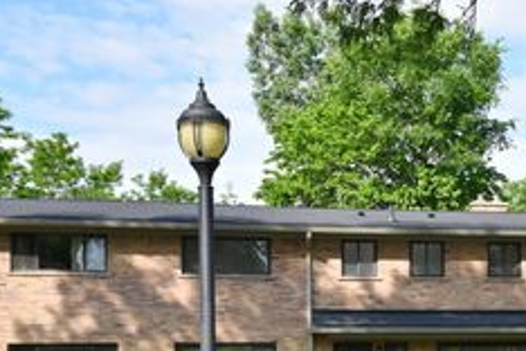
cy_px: 352
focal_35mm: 64
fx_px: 935
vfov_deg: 20.5
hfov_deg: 30.2
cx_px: 463
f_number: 7.1
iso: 100
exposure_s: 1/200
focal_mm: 30
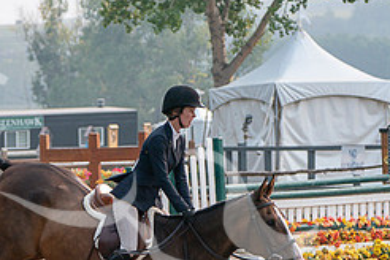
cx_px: -22
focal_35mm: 363
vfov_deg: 3.8
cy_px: 277
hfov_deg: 5.7
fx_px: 3932
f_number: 5.6
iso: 500
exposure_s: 1/1000
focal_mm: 154
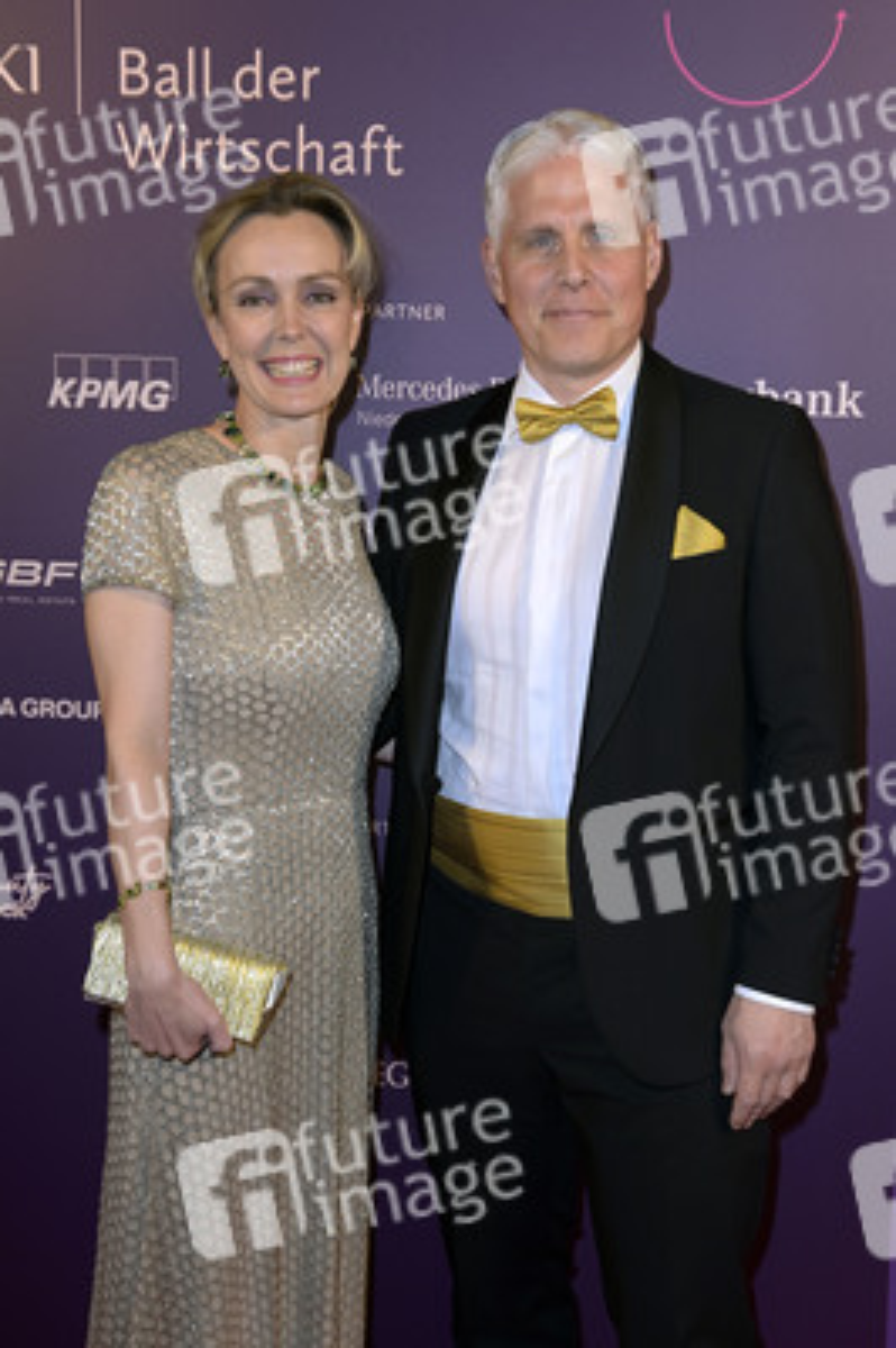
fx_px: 1795
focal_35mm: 48
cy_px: 674
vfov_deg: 41.1
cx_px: 448
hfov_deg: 28.0
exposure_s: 1/160
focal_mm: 48
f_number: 5.6
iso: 500
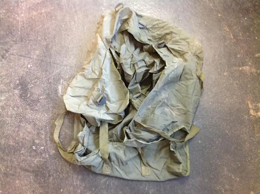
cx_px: 130
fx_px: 262
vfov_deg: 40.6
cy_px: 97
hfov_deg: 52.7
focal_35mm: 35
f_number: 2.4
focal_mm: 4.28
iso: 200
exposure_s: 1/15
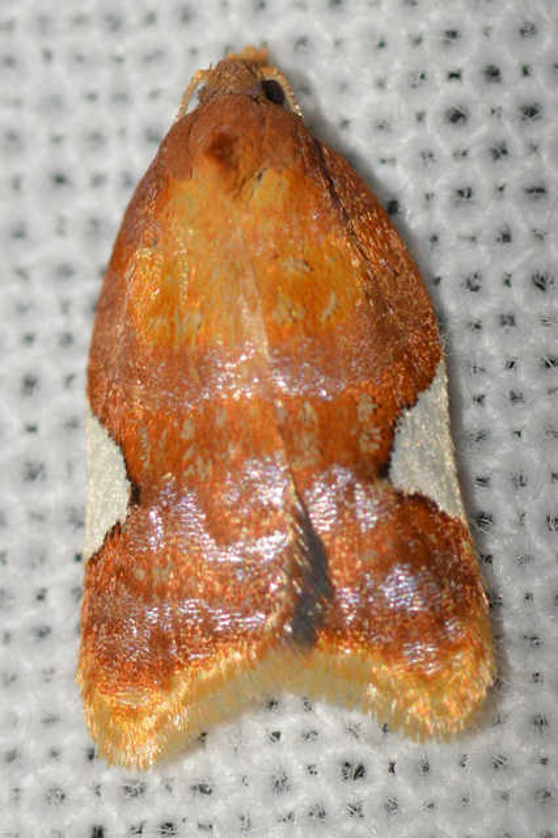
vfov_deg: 13.7
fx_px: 3491
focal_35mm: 150
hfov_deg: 9.1
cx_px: 279
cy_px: 419
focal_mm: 100
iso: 100
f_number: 20
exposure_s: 1/200
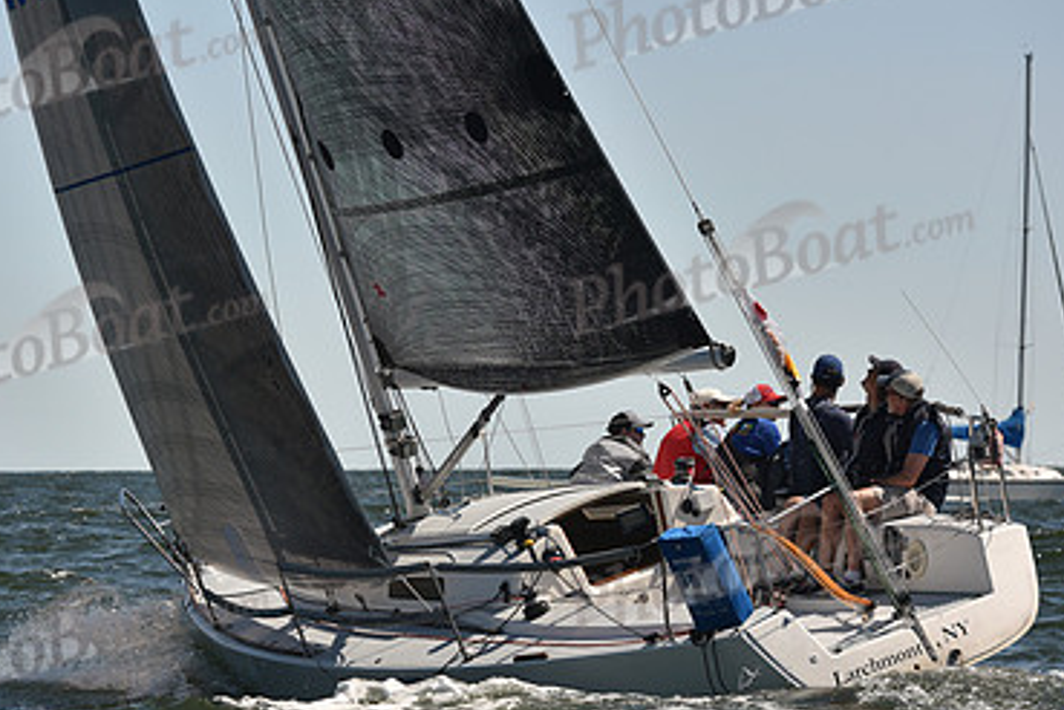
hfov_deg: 9.7
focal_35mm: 212
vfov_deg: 6.5
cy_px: 452
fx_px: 6265
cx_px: 421
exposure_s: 1/1250
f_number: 5
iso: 250
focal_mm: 135
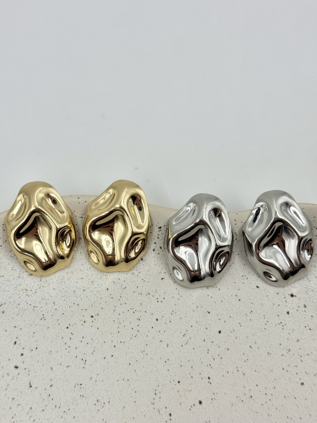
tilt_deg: -74.0
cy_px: 212
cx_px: 158
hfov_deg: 30.3
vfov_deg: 39.7
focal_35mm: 48
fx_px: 586
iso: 64
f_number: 1.78
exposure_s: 1/1238
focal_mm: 6.76
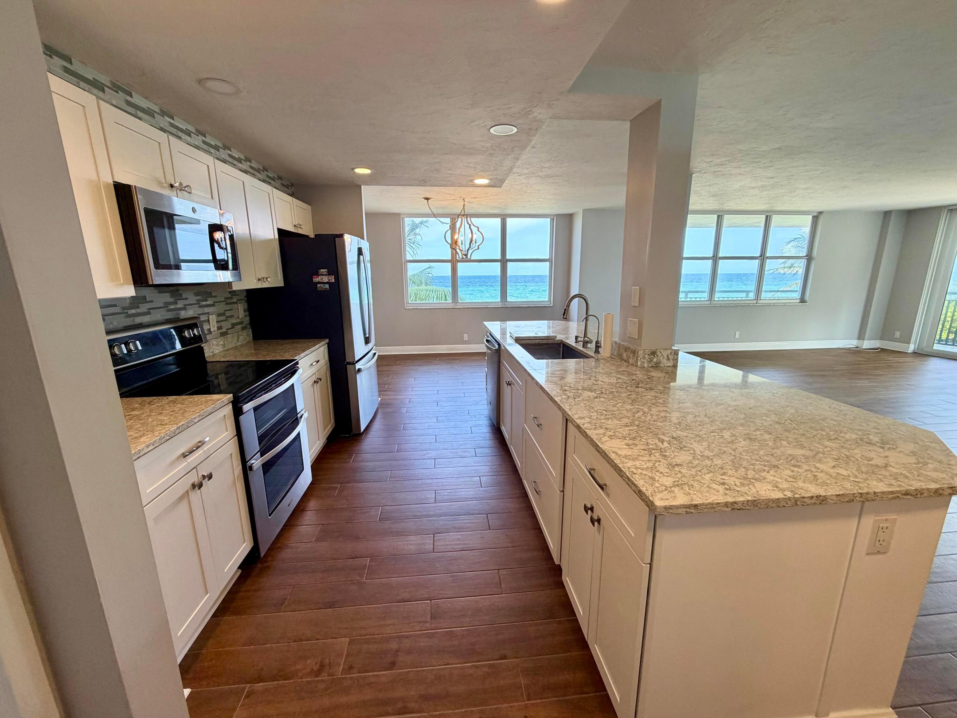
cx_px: 478
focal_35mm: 14
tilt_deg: -11.8
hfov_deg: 102.1
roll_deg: +0.9
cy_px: 359
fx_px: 387
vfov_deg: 85.7
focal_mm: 2.22
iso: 160
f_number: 2.2
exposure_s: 1/120
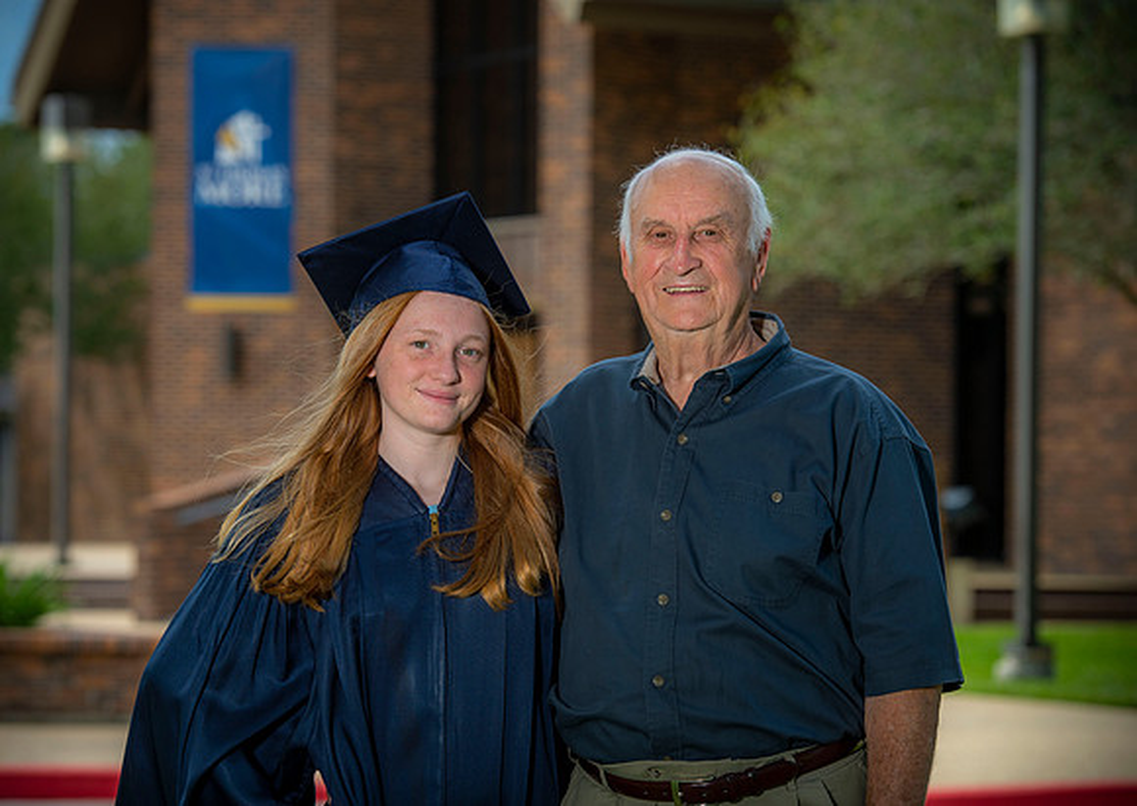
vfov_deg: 10.8
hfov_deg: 15.2
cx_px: 536
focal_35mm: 132
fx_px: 4263
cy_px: 404
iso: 80
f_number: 5.6
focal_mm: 122
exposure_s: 1/250
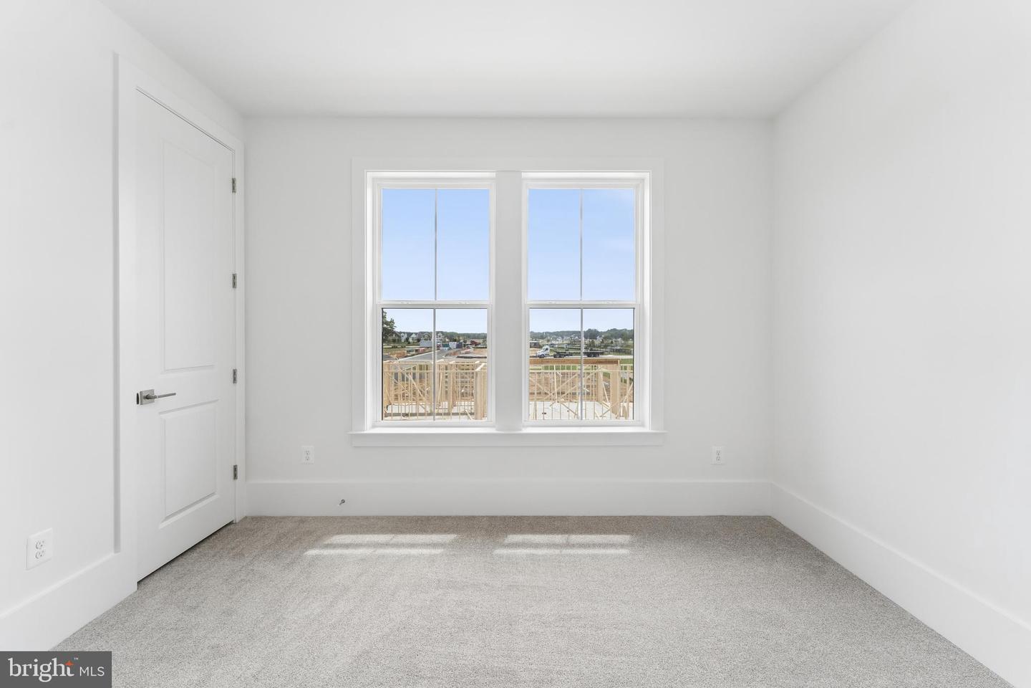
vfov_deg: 81.2
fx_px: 401
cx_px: 516
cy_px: 344
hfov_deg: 104.3
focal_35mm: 14
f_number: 7.1
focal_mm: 14
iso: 320
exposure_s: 1/400
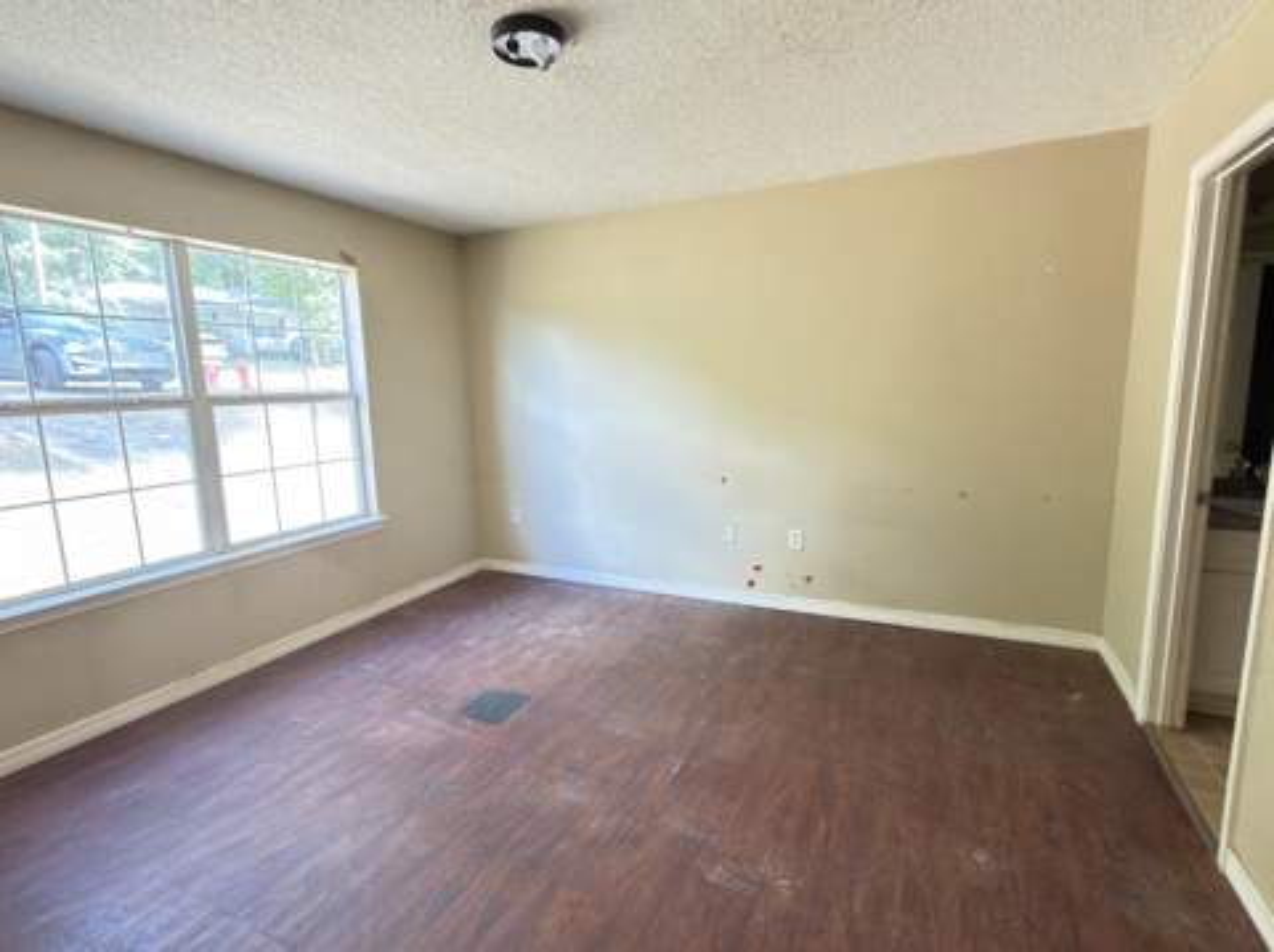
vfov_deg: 74.6
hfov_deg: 91.1
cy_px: 476
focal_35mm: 17
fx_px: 625
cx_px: 637
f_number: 2.2
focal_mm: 2.22
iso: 250
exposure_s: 1/30
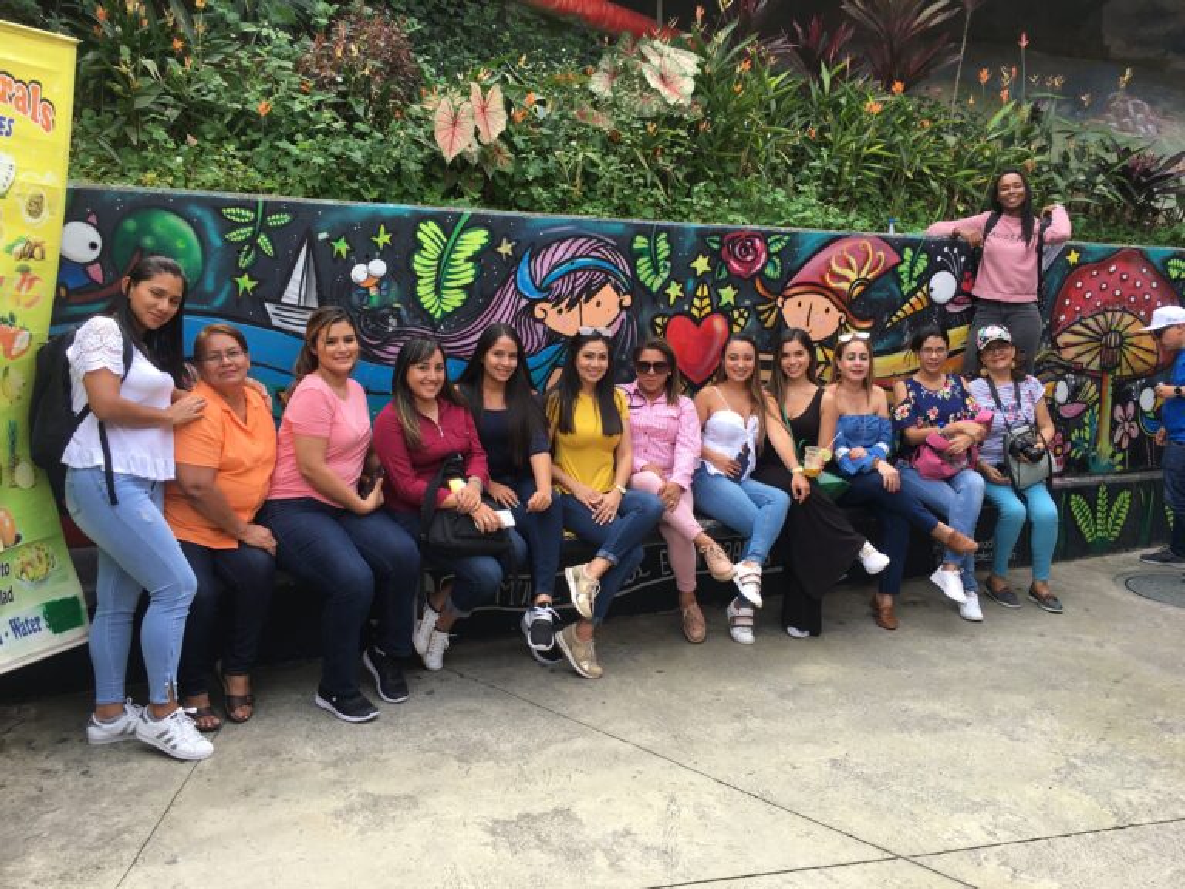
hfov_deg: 61.7
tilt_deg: -6.2
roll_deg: -0.9
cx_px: 592
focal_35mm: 29
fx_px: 993
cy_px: 444
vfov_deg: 48.2
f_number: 2.2
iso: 25
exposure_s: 1/394
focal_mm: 4.15
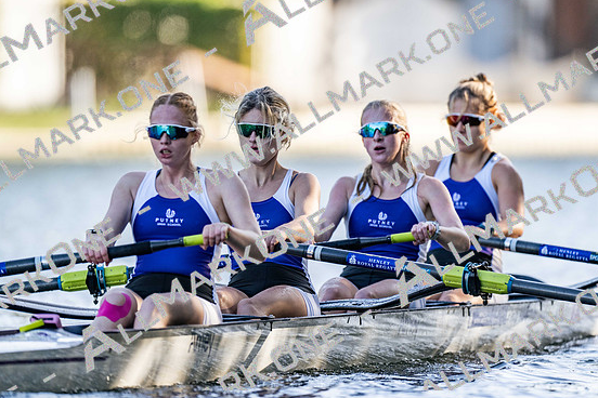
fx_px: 10481
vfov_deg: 2.2
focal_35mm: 631
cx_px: 302
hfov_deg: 3.3
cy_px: 205
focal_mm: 600
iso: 640
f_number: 4
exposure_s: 1/2500
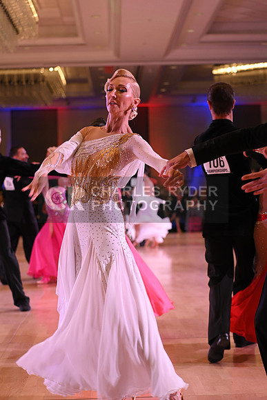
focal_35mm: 86
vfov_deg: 23.6
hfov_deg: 15.9
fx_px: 956
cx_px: 134
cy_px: 200
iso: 1600
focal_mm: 86
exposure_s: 1/250
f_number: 4.5
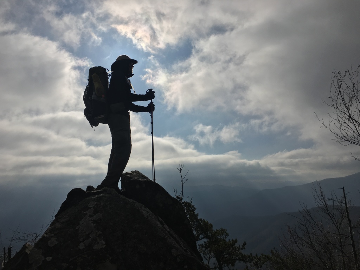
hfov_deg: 61.7
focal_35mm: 29
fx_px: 302
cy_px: 135
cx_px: 180
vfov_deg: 48.2
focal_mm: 4.15
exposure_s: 1/12821
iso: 25
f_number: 2.2
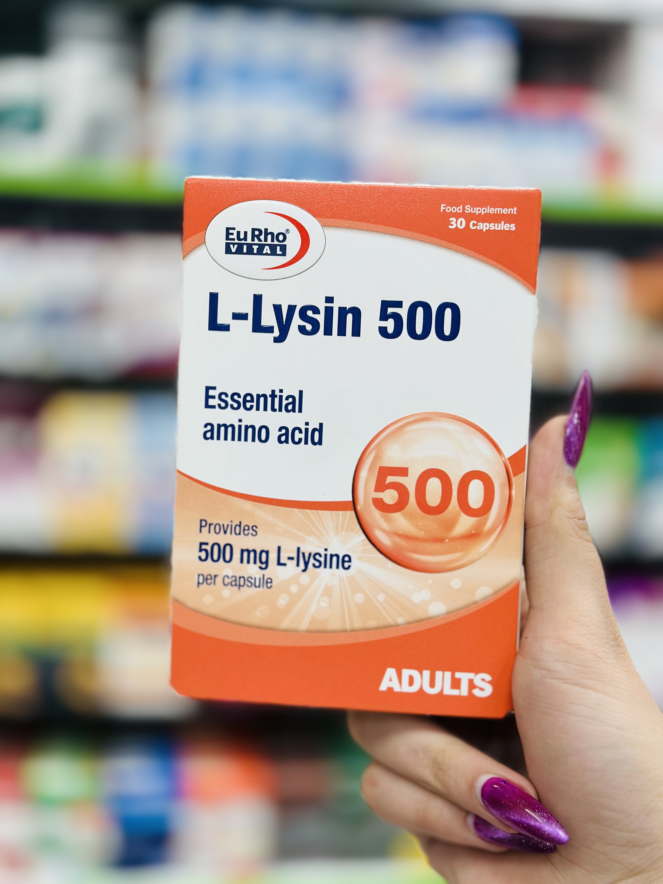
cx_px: 332
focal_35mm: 48
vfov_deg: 39.7
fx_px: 1226
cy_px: 442
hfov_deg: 30.3
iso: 64
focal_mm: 6.86
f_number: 1.78
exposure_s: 1/140
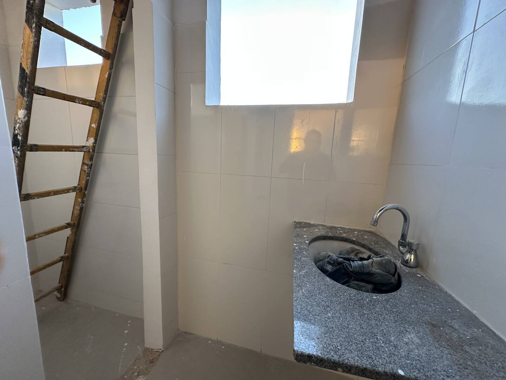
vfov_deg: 85.7
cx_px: 253
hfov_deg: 102.1
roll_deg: -2.6
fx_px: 205
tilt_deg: -8.7
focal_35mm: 14
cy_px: 190
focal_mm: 2.22
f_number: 2.2
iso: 160
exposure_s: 1/99
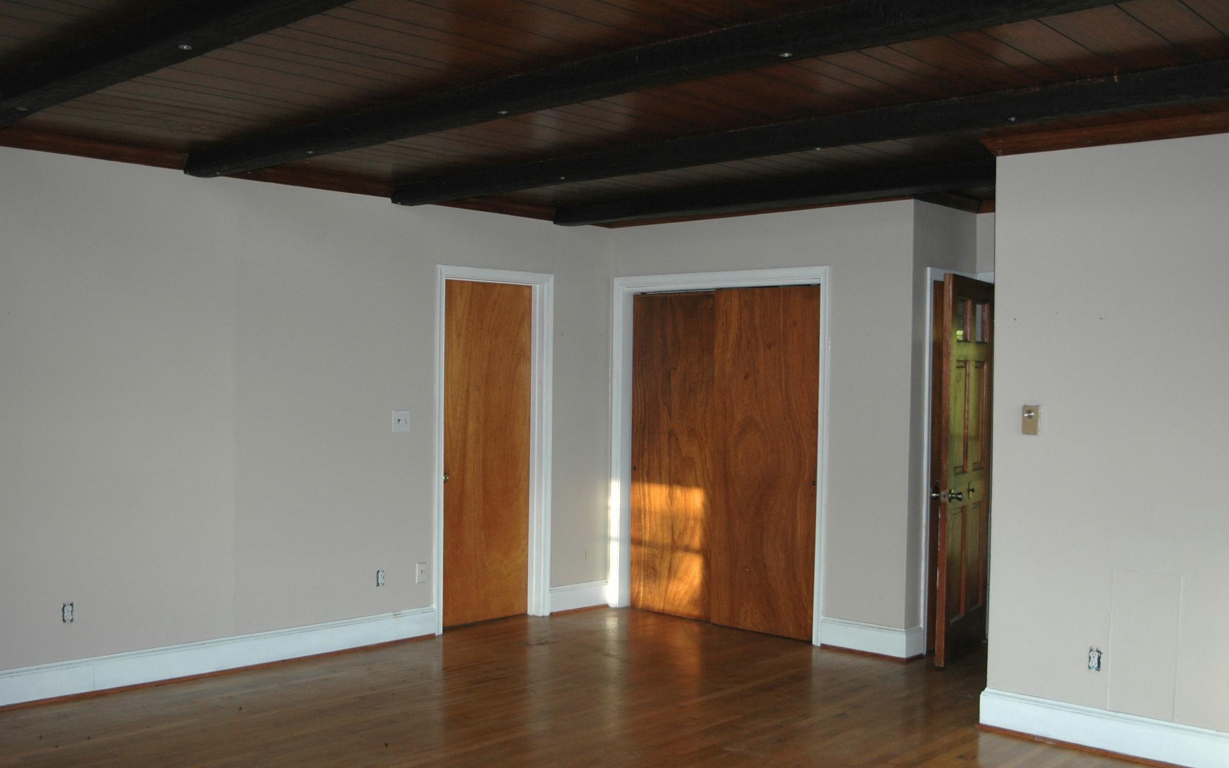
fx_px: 1239
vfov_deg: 34.4
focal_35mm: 37
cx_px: 620
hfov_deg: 52.7
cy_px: 407
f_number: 3.8
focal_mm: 24
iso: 200
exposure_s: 1/60
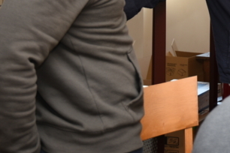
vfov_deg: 9.8
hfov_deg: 14.0
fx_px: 867
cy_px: -76
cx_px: 366
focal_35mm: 136
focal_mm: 27
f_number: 3
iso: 100
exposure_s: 1/160
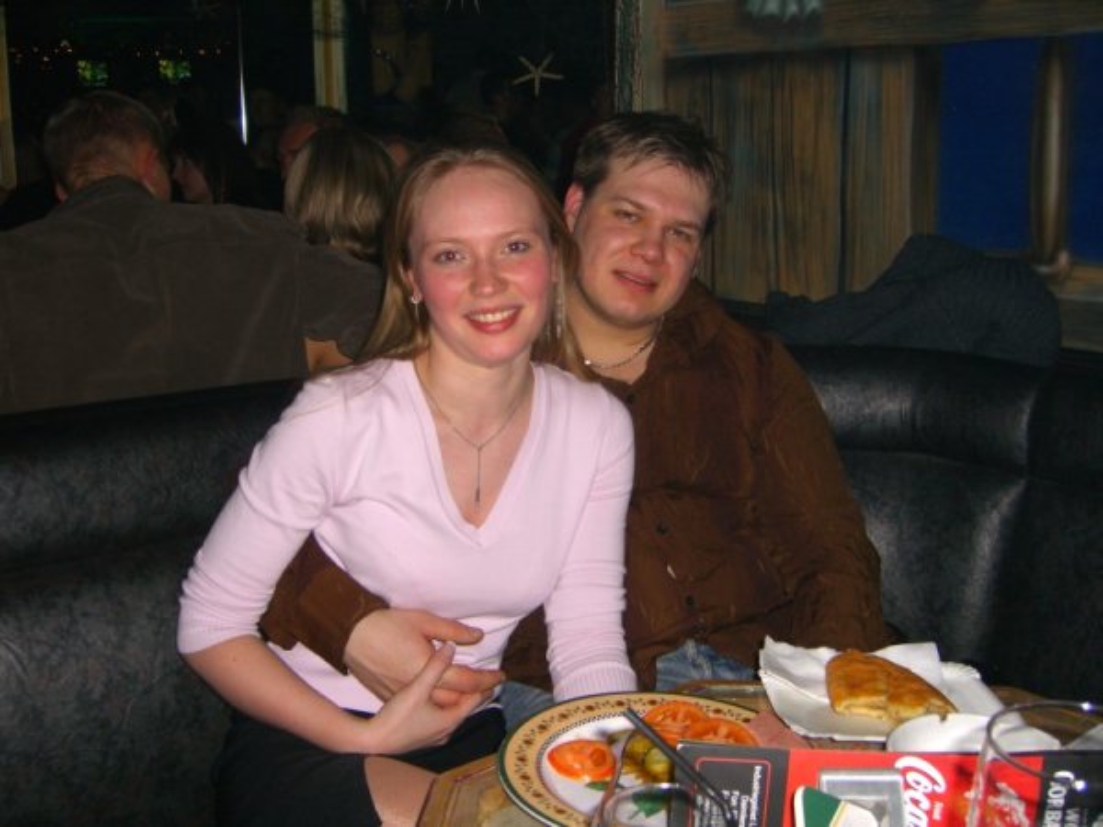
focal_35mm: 38
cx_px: 552
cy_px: 414
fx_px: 1211
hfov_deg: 49.0
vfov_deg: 37.7
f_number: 2.8
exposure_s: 1/60
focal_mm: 7.9
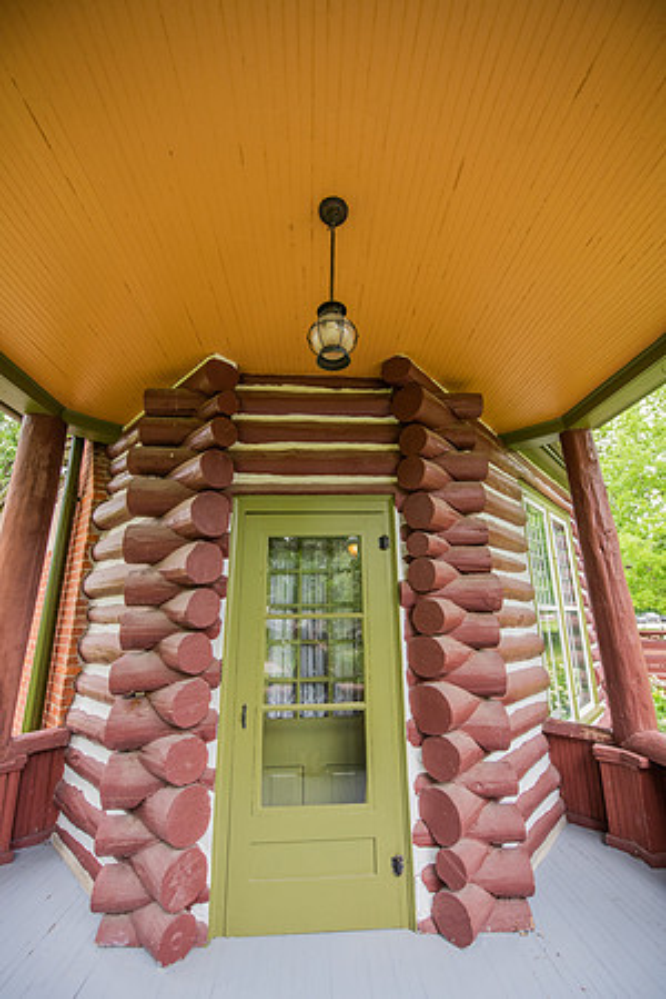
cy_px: 500
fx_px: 388
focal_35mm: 14
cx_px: 333
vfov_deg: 104.3
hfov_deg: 81.2
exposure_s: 1/500
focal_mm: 14
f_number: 4
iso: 640
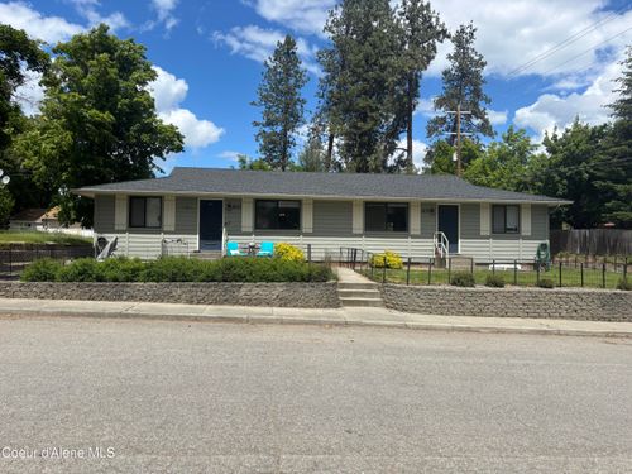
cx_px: 316
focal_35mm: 26
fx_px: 475
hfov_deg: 67.3
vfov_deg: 53.1
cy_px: 237
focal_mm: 5.96
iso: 50
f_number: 1.6
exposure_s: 1/3650
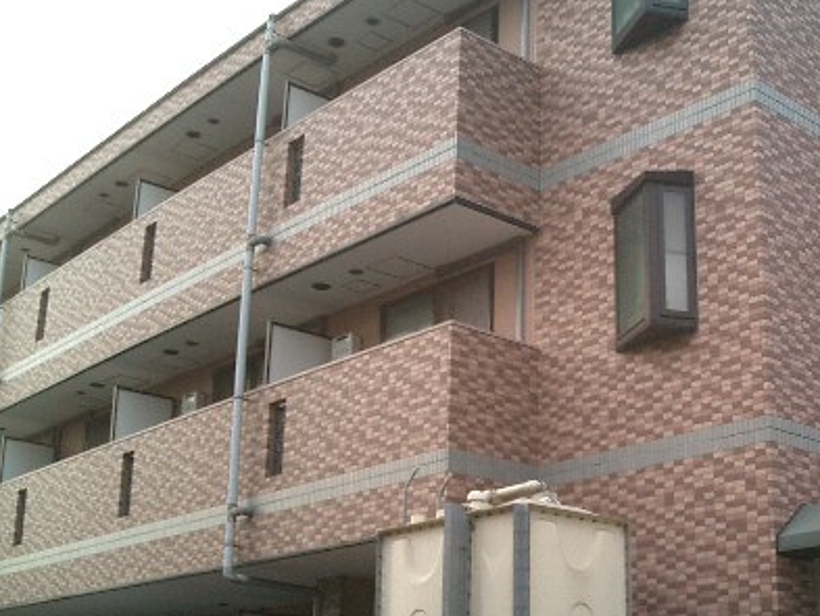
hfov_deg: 33.1
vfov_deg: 25.6
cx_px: 611
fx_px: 1351
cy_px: 393
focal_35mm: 57
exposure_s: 1/80
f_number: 4.2
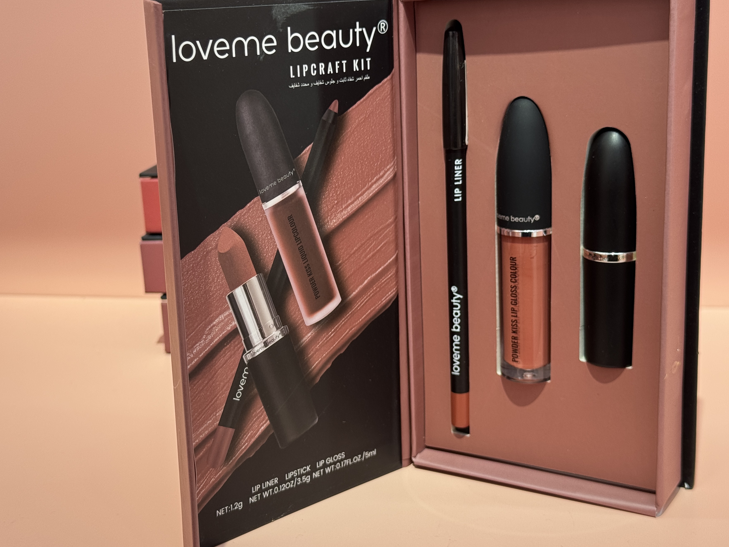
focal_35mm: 55
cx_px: 334
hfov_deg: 34.9
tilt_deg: -14.0
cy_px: 257
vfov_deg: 26.6
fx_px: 1158
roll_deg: +1.7
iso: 50
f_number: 1.78
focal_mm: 6.76
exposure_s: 1/163
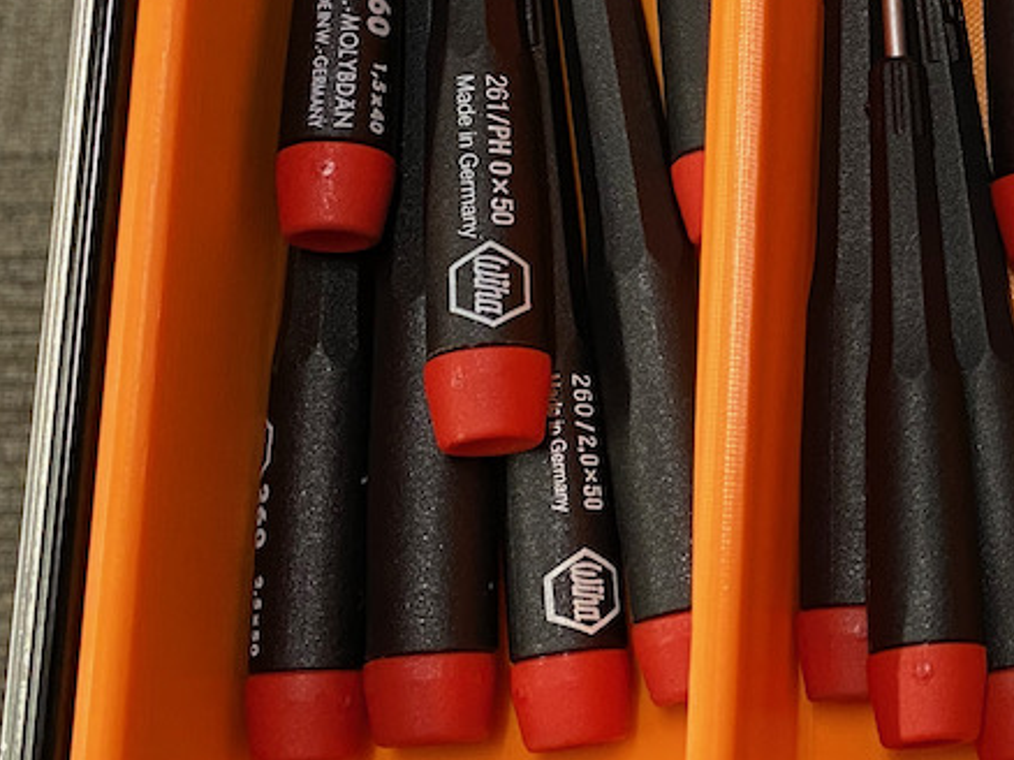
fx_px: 2225
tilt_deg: -80.0
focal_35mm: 76
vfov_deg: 19.2
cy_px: 169
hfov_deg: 22.6
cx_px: 1366
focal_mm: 4.25
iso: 160
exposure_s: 1/60
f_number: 1.8
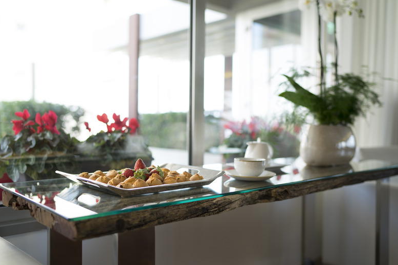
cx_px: 197
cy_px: 131
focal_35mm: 36
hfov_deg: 53.2
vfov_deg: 36.8
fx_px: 398
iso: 100
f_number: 2
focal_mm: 35
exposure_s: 1/100
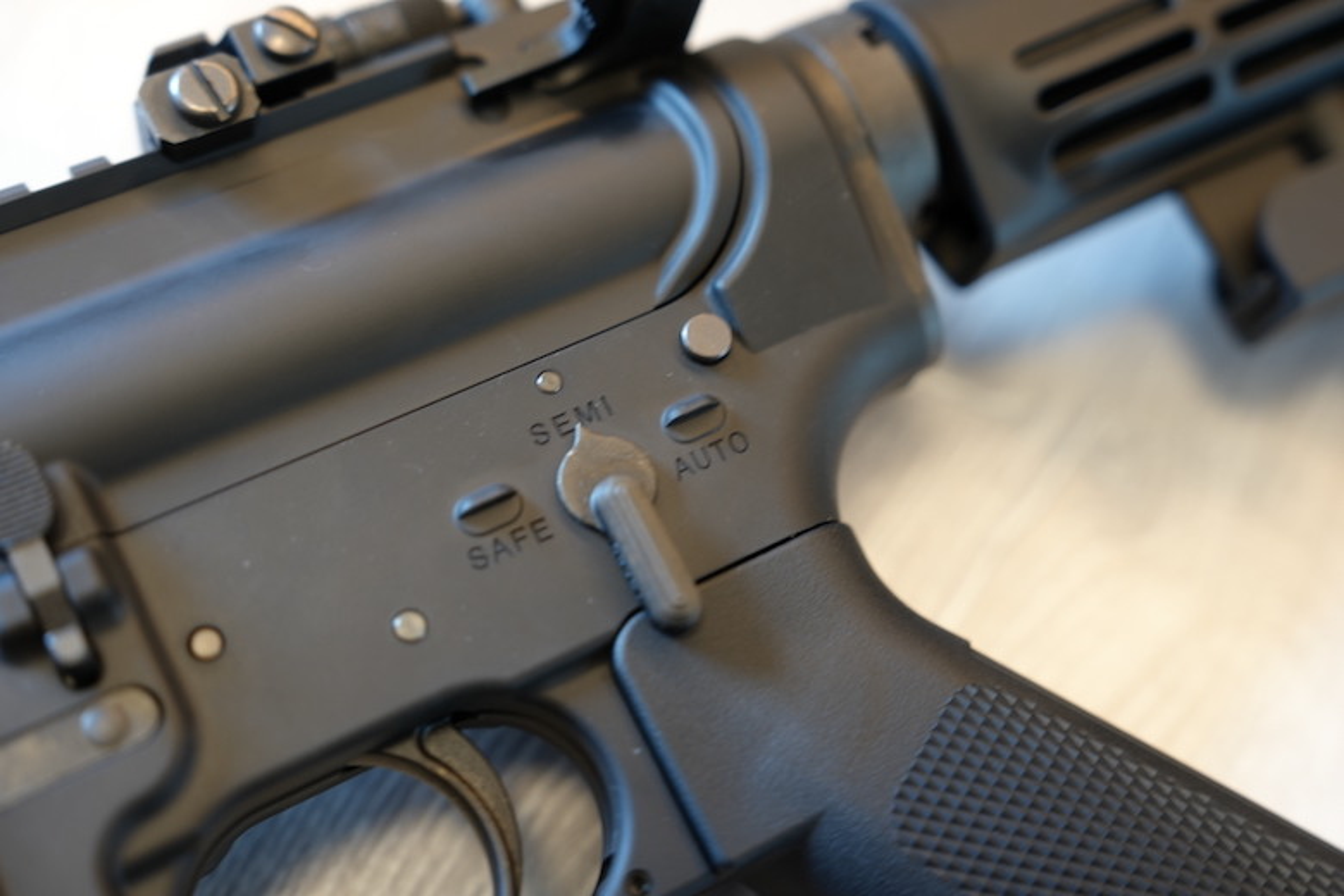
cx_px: 672
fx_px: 1867
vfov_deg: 27.0
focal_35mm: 50
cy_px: 448
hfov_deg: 39.6
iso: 200
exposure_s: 1/4
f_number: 2.8
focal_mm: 50
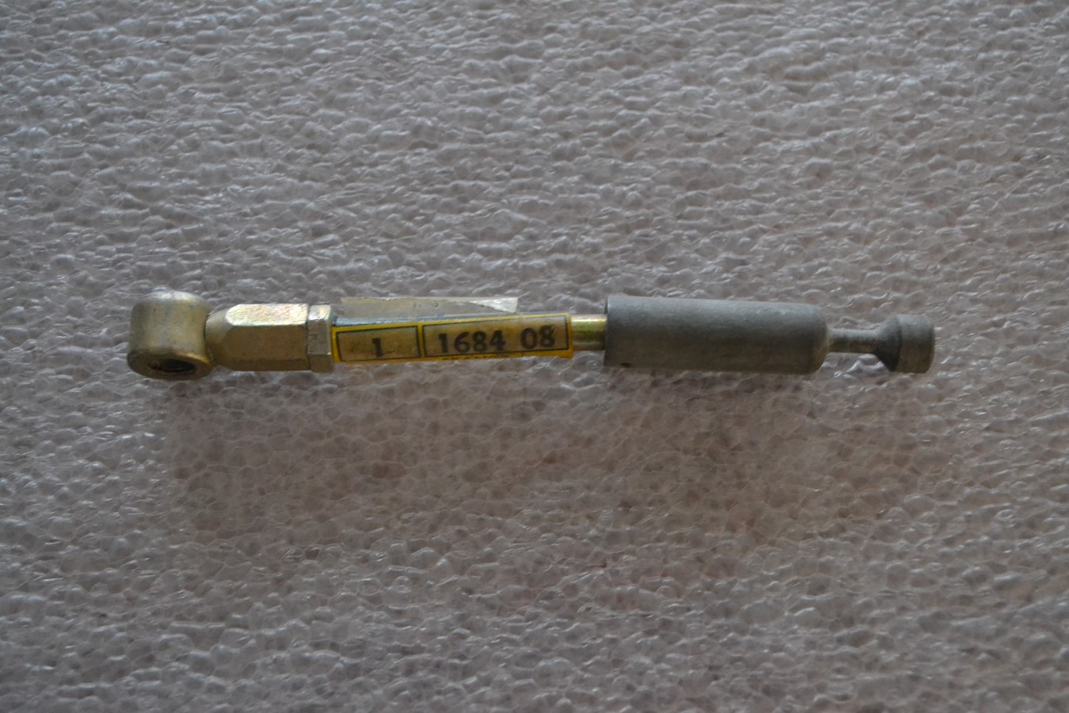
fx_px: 1425
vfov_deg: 28.1
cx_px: 534
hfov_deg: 41.1
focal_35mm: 48
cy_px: 356
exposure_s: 1/25
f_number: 4.8
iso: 3200
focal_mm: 32
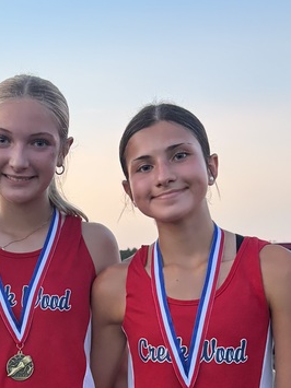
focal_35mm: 75
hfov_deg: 19.3
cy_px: 366
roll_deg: +0.0
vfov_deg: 25.0
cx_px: 32
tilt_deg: -4.0
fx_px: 841
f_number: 1.6
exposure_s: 1/60
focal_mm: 5.96
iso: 320
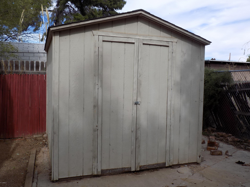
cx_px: 127
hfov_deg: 58.3
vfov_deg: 45.4
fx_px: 224
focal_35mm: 31
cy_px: 92
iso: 80
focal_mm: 5.3
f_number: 3.3
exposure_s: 1/640
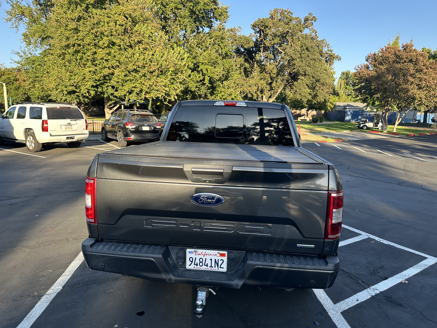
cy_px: 164
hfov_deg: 71.6
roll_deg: +0.0
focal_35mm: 24
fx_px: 303
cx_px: 218
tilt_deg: -9.6
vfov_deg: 56.8
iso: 80
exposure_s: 1/745
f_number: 1.78
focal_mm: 6.86
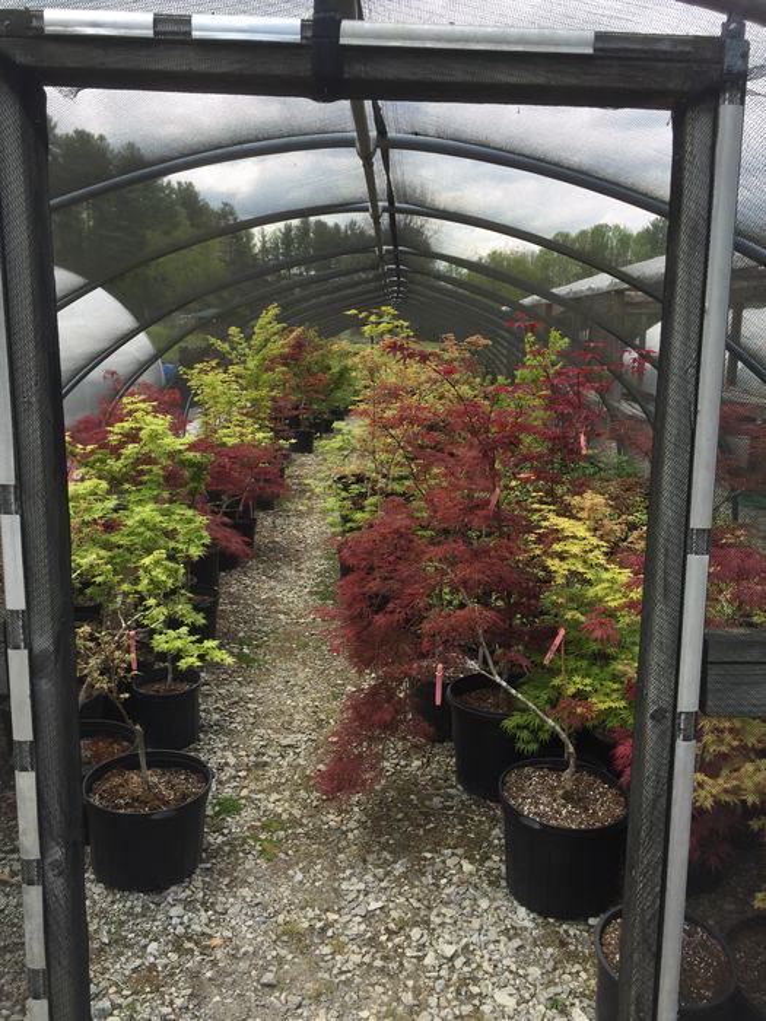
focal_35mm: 29
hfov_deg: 48.2
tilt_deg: -11.3
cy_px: 510
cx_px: 383
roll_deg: +0.7
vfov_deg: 61.7
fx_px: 856
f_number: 2.2
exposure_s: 1/460
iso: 32
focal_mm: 4.15
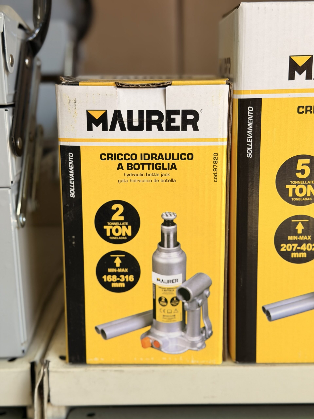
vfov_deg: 39.7
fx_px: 581
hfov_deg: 30.3
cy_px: 210
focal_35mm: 48
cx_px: 157
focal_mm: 6.76
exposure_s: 1/121
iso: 50
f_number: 1.78
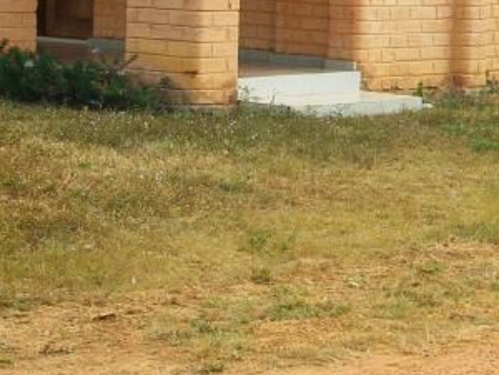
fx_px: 2177
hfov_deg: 12.8
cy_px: -115
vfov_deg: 9.6
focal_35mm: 151
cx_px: 582
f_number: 5.6
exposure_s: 1/180
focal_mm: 31
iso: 100
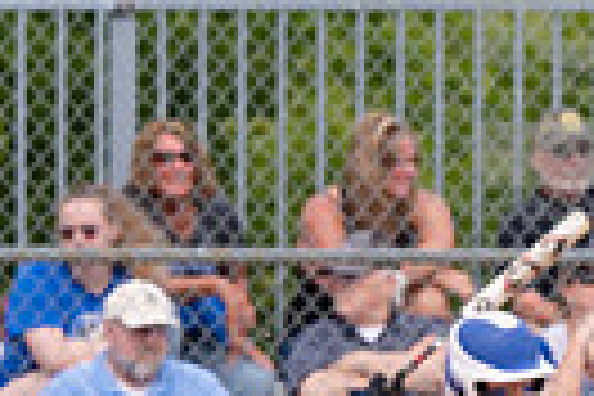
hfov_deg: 1.8
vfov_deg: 1.2
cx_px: -27
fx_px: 18941
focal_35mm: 1148
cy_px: 684
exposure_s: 1/1600
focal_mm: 175
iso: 320
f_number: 5.6
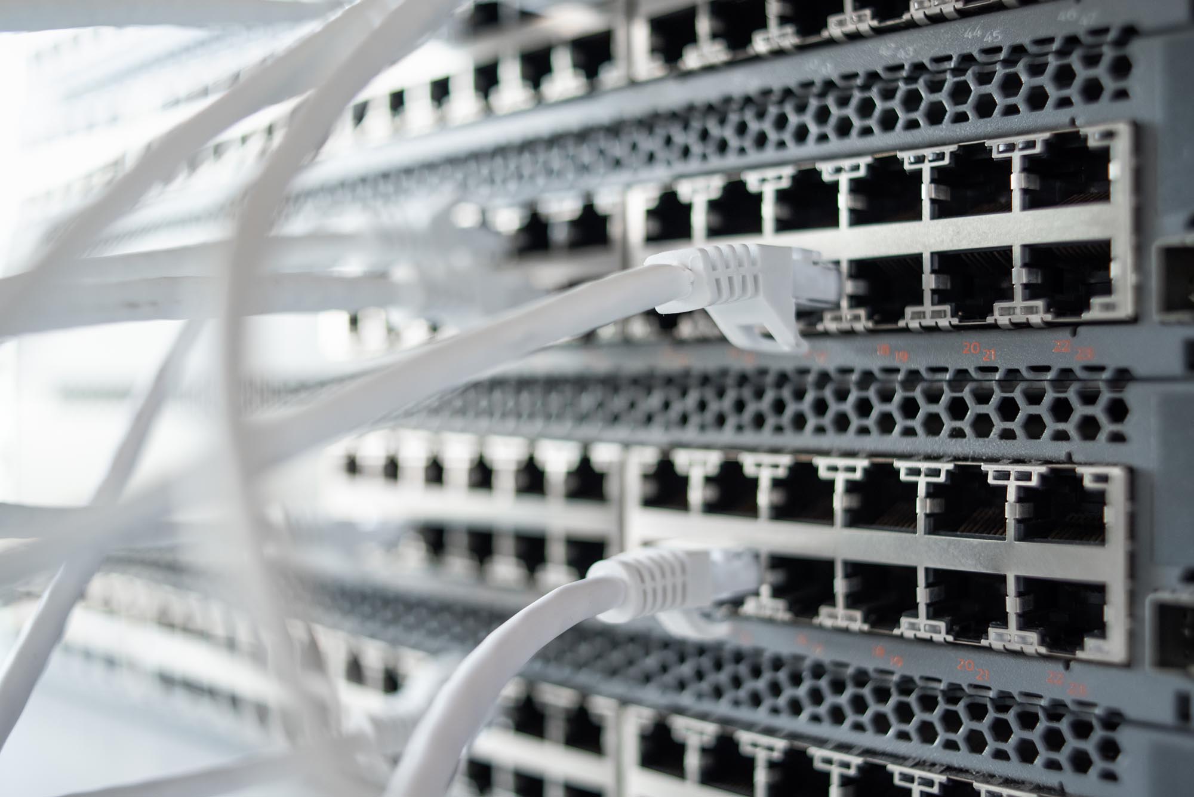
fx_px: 1161
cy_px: 398
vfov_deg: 37.9
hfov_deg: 54.4
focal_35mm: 35
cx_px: 597
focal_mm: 35
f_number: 3.5
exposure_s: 1/50
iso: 500
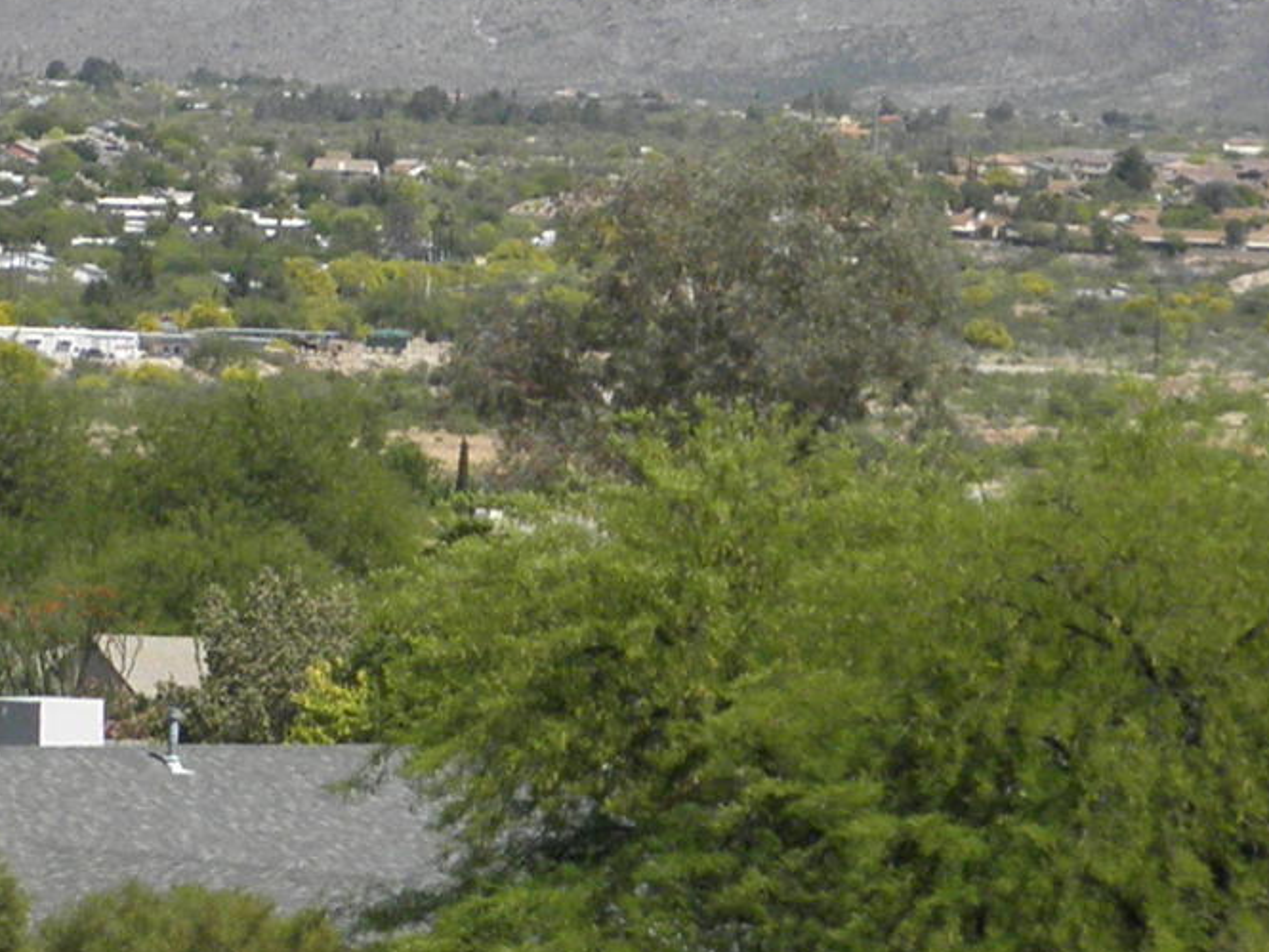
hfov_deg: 7.4
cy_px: 210
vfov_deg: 5.6
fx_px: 9753
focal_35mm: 266
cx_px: 160
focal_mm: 10.6
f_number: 8.2
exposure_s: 1/250
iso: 125
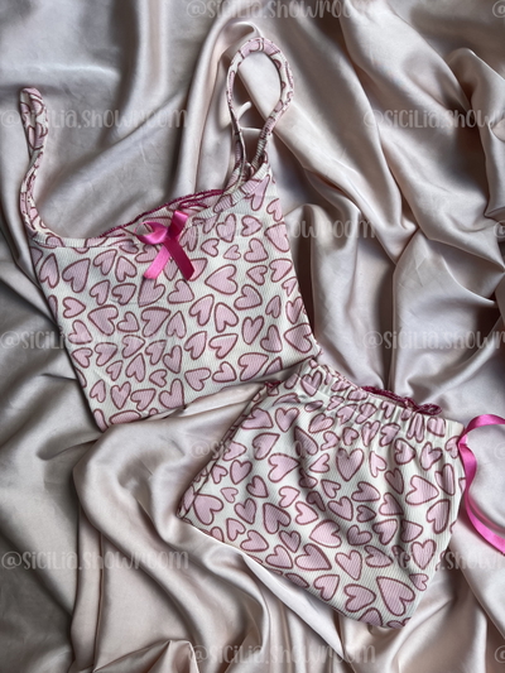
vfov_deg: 67.3
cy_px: 336
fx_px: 506
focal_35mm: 26
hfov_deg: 53.1
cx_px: 252
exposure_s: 1/310
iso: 50
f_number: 1.6
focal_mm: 5.1
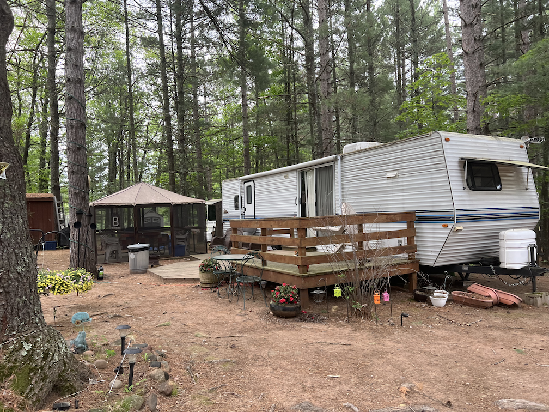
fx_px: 412
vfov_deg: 53.1
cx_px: 274
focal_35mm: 26
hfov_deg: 67.3
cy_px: 206
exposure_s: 1/240
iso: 40
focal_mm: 5.7
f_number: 1.5
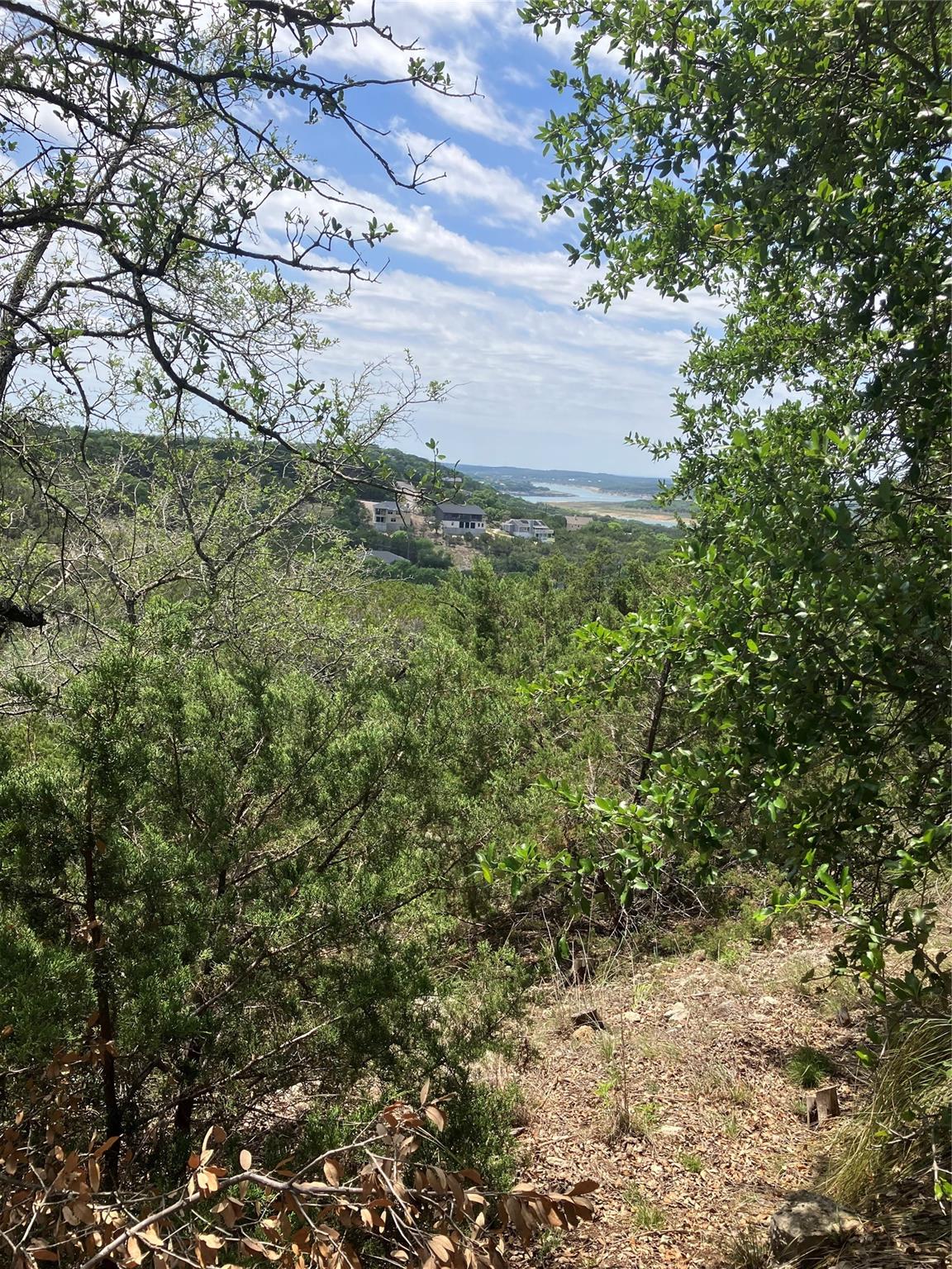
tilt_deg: -8.3
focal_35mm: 28
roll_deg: -3.1
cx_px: 476
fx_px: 1027
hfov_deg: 49.7
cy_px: 634
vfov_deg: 63.4
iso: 32
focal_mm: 3.99
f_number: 1.8
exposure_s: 1/1736
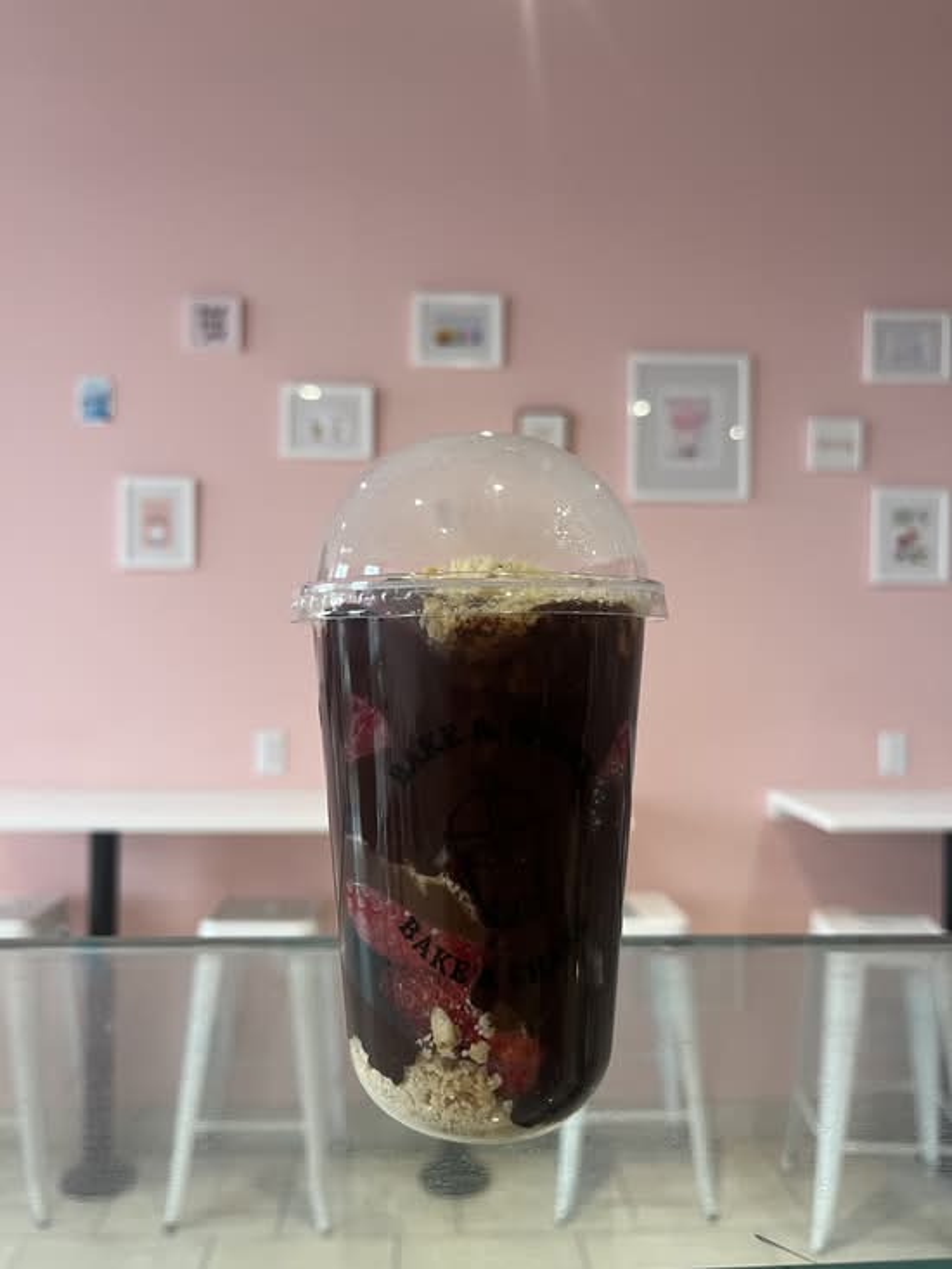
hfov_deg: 53.1
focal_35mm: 26
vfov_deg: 67.3
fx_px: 953
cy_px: 634
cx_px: 476
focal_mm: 5.1
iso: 100
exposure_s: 1/60
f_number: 1.6
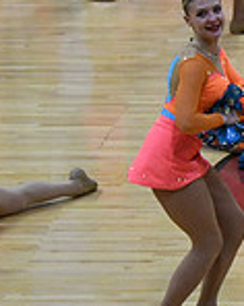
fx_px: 3501
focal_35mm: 387
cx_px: 585
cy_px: 121
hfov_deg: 3.9
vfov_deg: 5.0
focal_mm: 70
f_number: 4
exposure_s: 1/500
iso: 4000
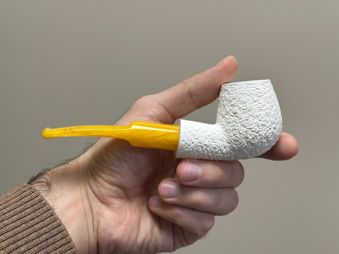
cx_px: 170
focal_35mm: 48
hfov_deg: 39.7
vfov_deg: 30.3
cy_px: 127
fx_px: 470
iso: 64
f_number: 1.78
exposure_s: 1/100
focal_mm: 6.86
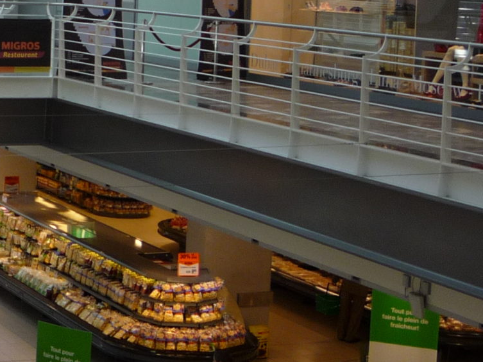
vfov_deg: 14.4
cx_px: -123
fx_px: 1423
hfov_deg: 18.1
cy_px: 35
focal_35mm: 102
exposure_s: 1/50
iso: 100
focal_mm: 5.2
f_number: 3.3
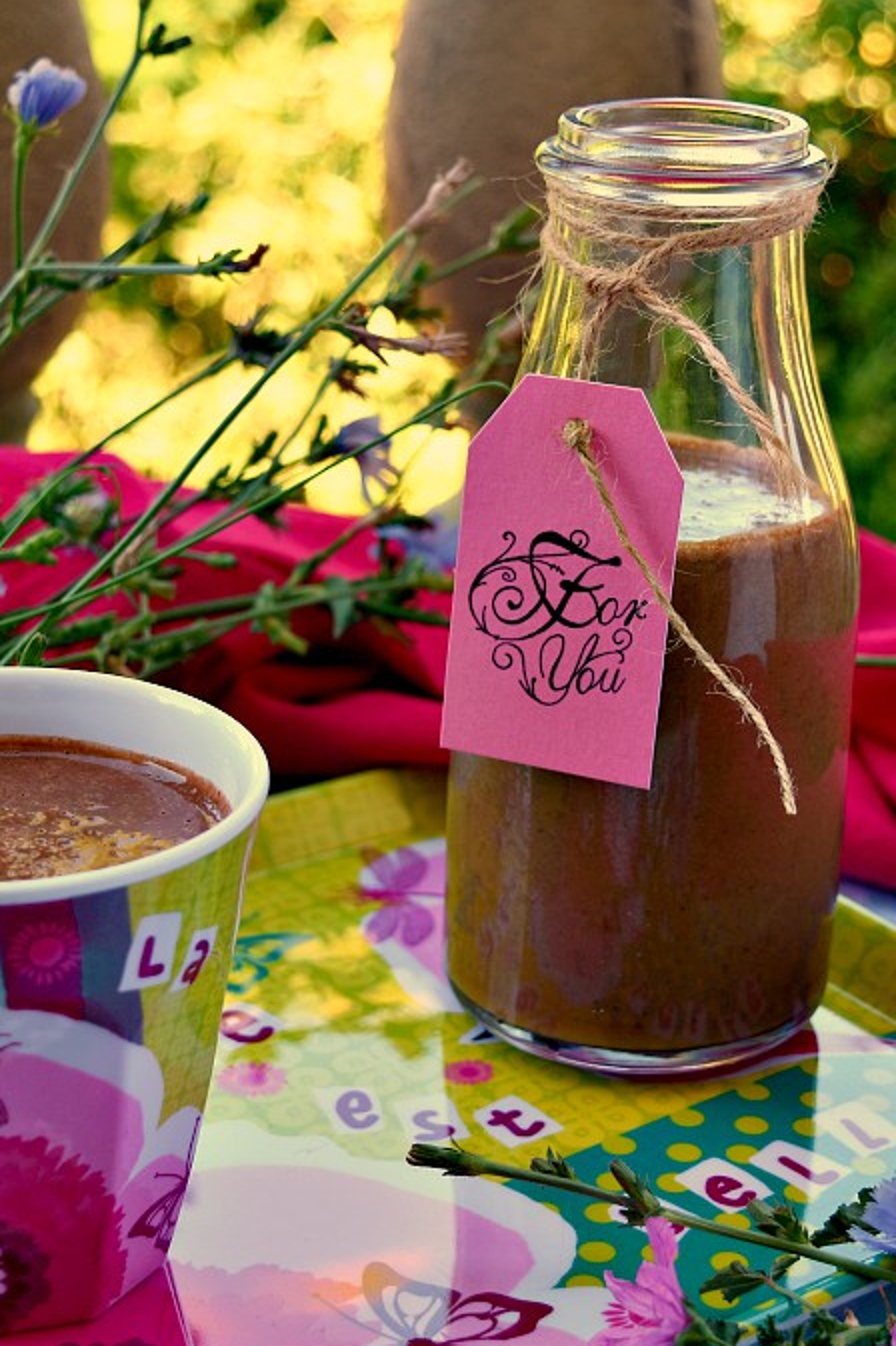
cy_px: 680
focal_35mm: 71
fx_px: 2644
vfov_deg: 28.6
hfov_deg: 19.2
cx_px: 352
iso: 100
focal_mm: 31
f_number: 5
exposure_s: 1/80
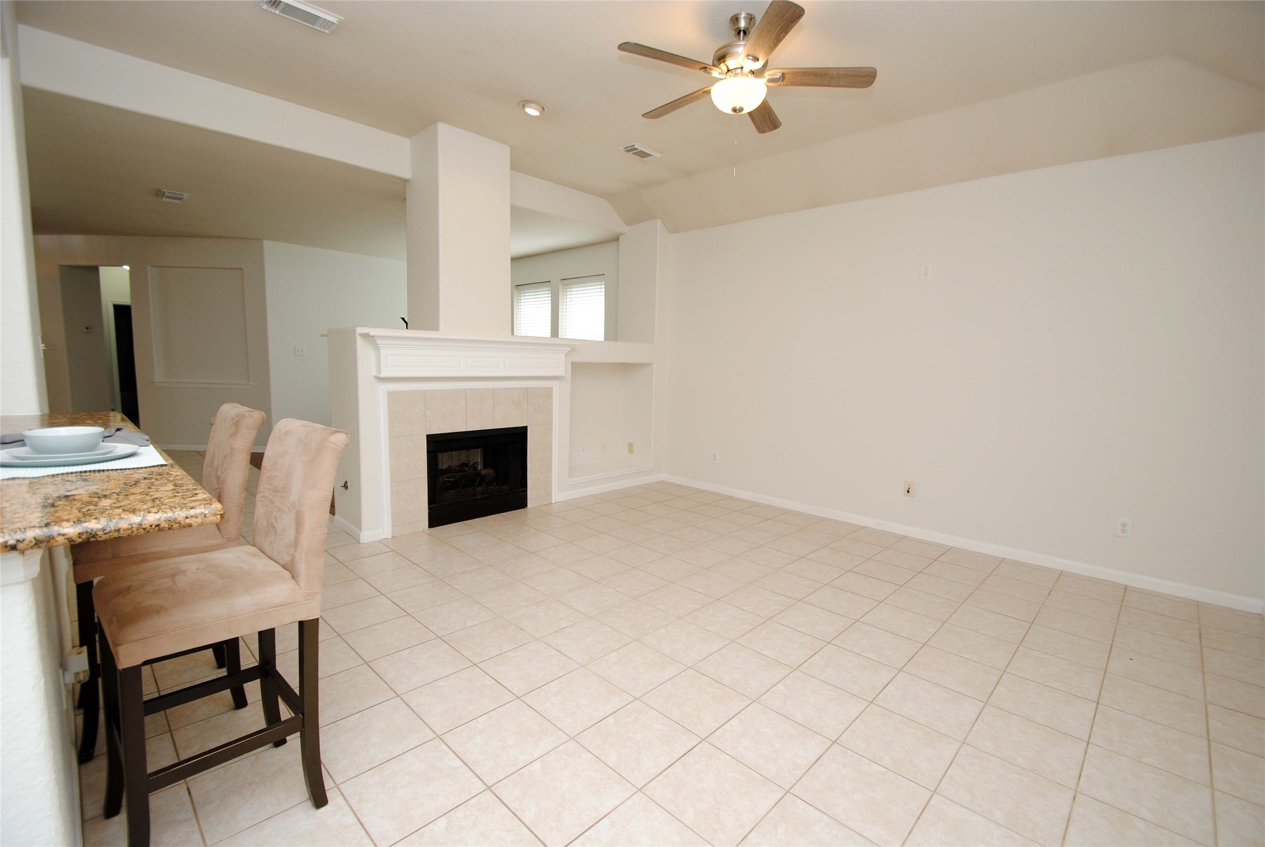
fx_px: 528
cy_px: 424
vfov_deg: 77.5
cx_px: 632
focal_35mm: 15
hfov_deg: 100.3
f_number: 4
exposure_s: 1/60
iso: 200
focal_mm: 10
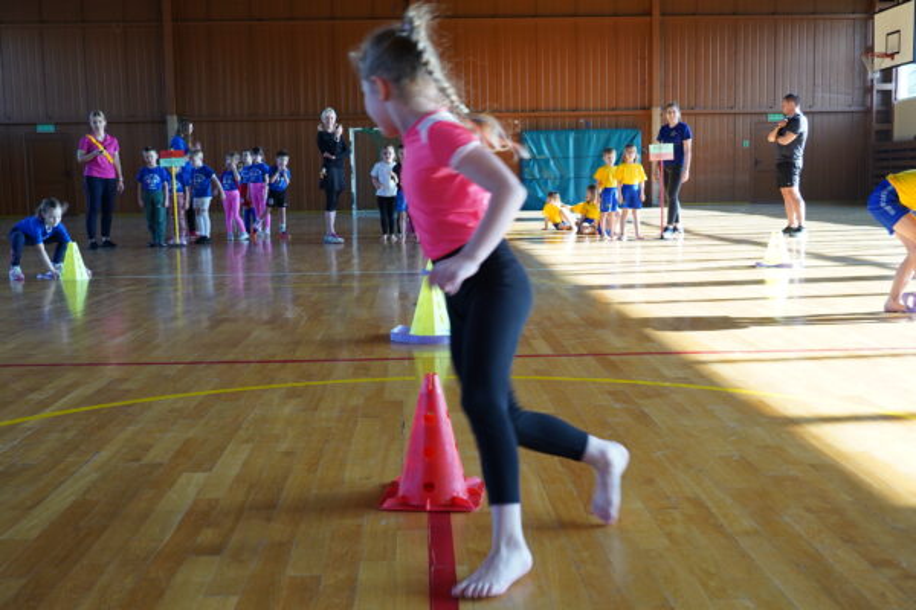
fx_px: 992
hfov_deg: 49.6
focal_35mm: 39
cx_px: 458
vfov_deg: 34.2
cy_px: 305
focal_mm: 26
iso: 800
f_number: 4
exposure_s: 1/160
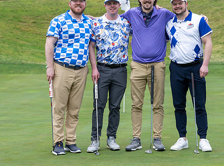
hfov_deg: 13.3
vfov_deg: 9.9
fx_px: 959
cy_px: 70
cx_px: 153
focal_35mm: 149
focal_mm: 95
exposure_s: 1/500
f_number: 5
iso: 220
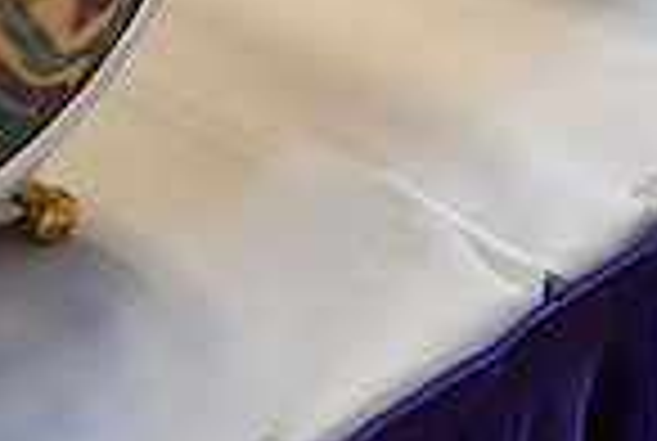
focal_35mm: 115
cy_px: -155
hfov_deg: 15.2
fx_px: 2103
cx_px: -540
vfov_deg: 11.6
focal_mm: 29
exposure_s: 1/100
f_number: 3.5
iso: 500
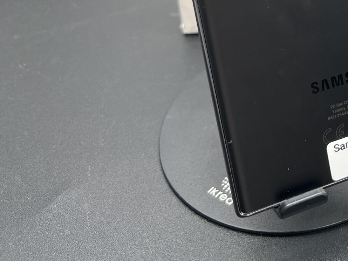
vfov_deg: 20.3
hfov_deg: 25.8
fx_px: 674
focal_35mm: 67
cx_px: 420
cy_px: -69
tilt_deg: -32.4
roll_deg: -2.3
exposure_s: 1/100
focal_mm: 5.7
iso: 40
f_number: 1.5
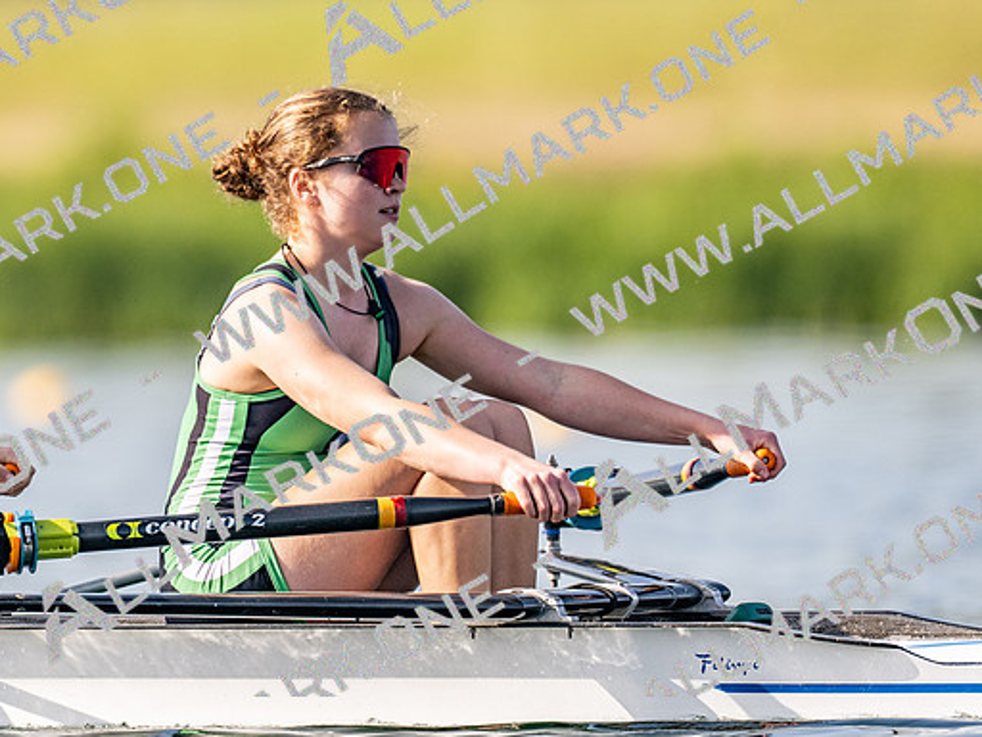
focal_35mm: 980
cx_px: 430
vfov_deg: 1.5
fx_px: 27801
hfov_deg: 2.0
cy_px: 368
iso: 280
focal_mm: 600
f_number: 5
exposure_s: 1/2500
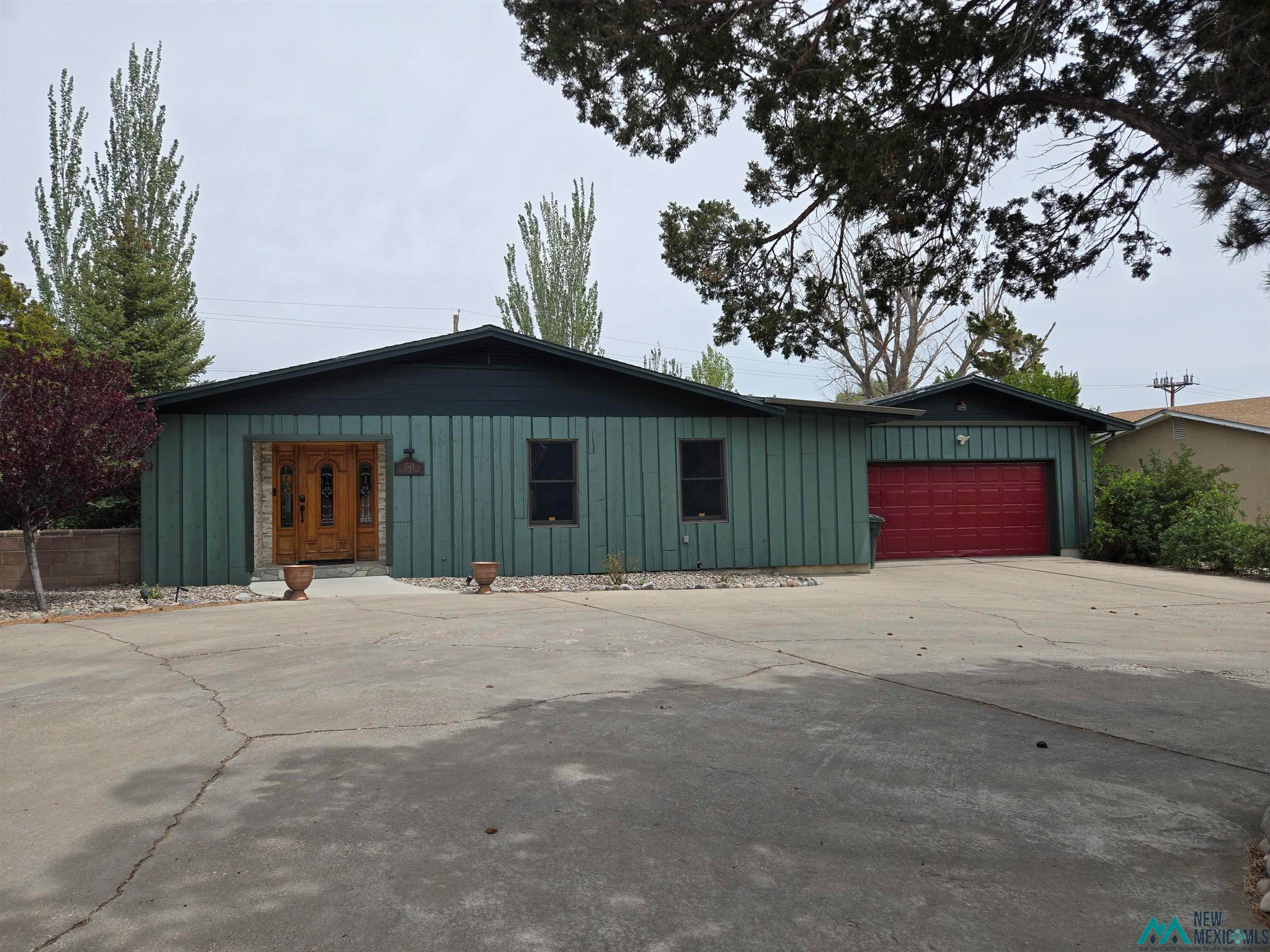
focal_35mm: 23
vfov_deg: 58.9
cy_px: 476
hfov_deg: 73.9
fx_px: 844
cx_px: 635
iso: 32
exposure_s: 1/2921
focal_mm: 5.4
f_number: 1.8
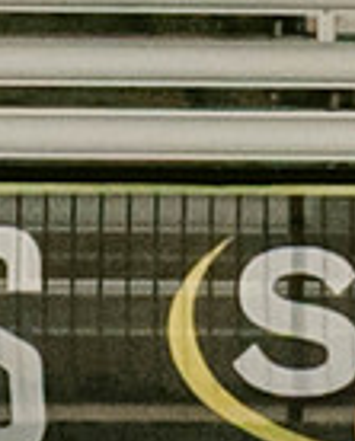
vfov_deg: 1.0
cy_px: 451
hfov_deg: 0.8
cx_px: -1234
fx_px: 24793
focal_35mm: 1894
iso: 2000
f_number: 4
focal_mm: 70
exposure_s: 1/160
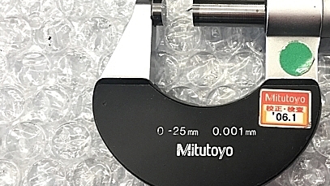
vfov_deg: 24.9
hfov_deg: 41.7
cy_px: 77
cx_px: 246
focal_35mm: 48
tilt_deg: -81.4
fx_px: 420
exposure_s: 1/30
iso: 40
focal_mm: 3.99
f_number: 1.8
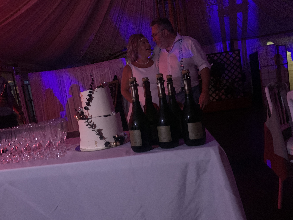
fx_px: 220
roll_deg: +7.8
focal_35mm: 26
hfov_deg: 67.3
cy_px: 110
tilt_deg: -3.9
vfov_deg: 53.1
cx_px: 146
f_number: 1.8
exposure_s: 1/15
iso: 1000
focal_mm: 4.25
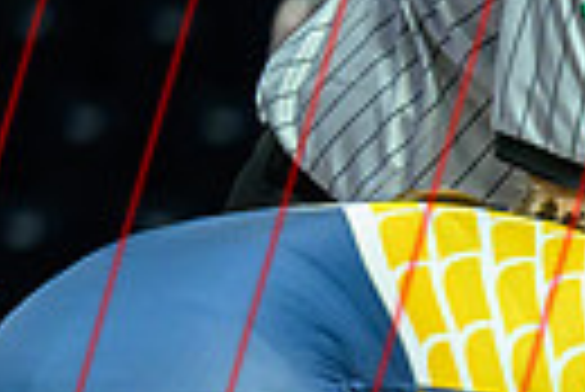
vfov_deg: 2.3
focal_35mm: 604
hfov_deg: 3.4
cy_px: 689
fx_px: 9826
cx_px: 1143
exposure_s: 1/640
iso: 3200
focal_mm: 120
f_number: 2.8
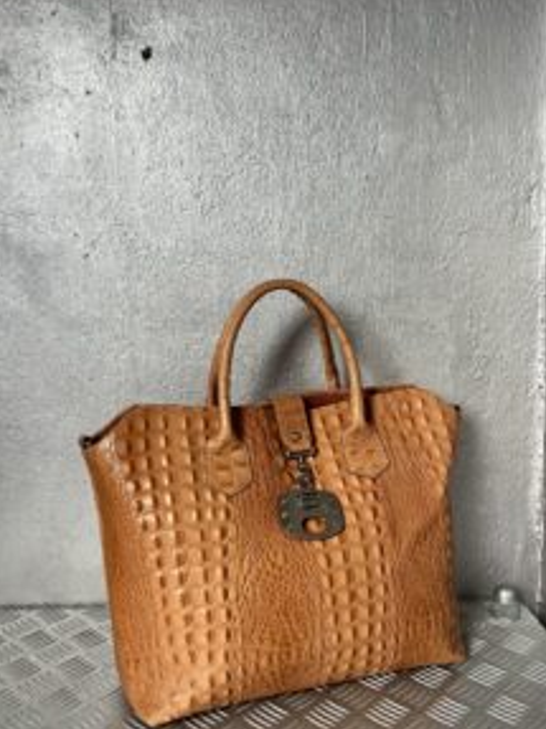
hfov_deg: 44.1
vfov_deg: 56.8
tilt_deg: -9.0
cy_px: 380
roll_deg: +0.5
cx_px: 276
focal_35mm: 32
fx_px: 673
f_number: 1.5
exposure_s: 1/88
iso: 125
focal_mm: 5.7
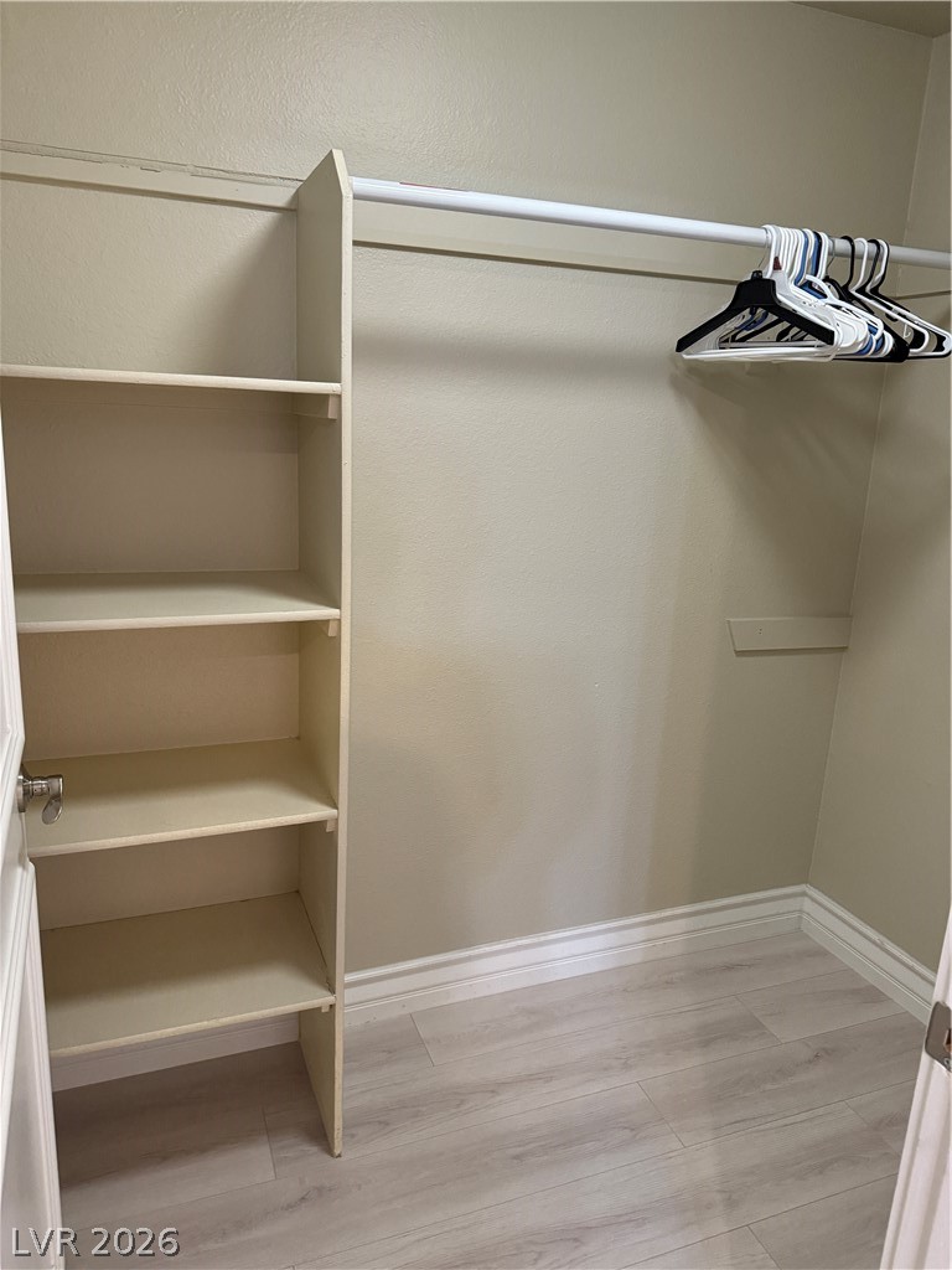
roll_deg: -2.0
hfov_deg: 56.8
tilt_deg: -15.1
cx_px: 476
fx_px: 880
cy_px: 635
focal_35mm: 24
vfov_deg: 71.6
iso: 400
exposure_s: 1/60
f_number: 1.78
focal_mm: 6.76
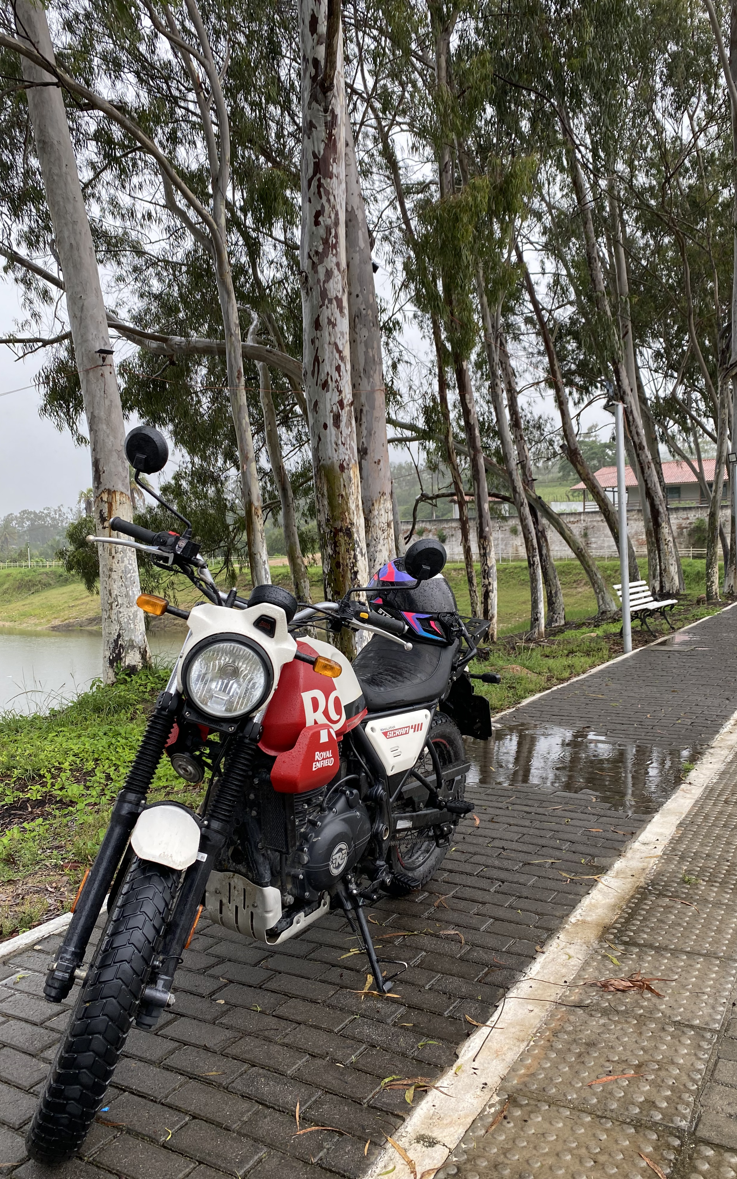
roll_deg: +0.8
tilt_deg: -2.3
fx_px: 900
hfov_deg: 44.5
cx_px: 384
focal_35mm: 28
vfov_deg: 66.5
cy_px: 590
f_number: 1.8
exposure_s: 1/216
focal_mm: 4.25
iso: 32
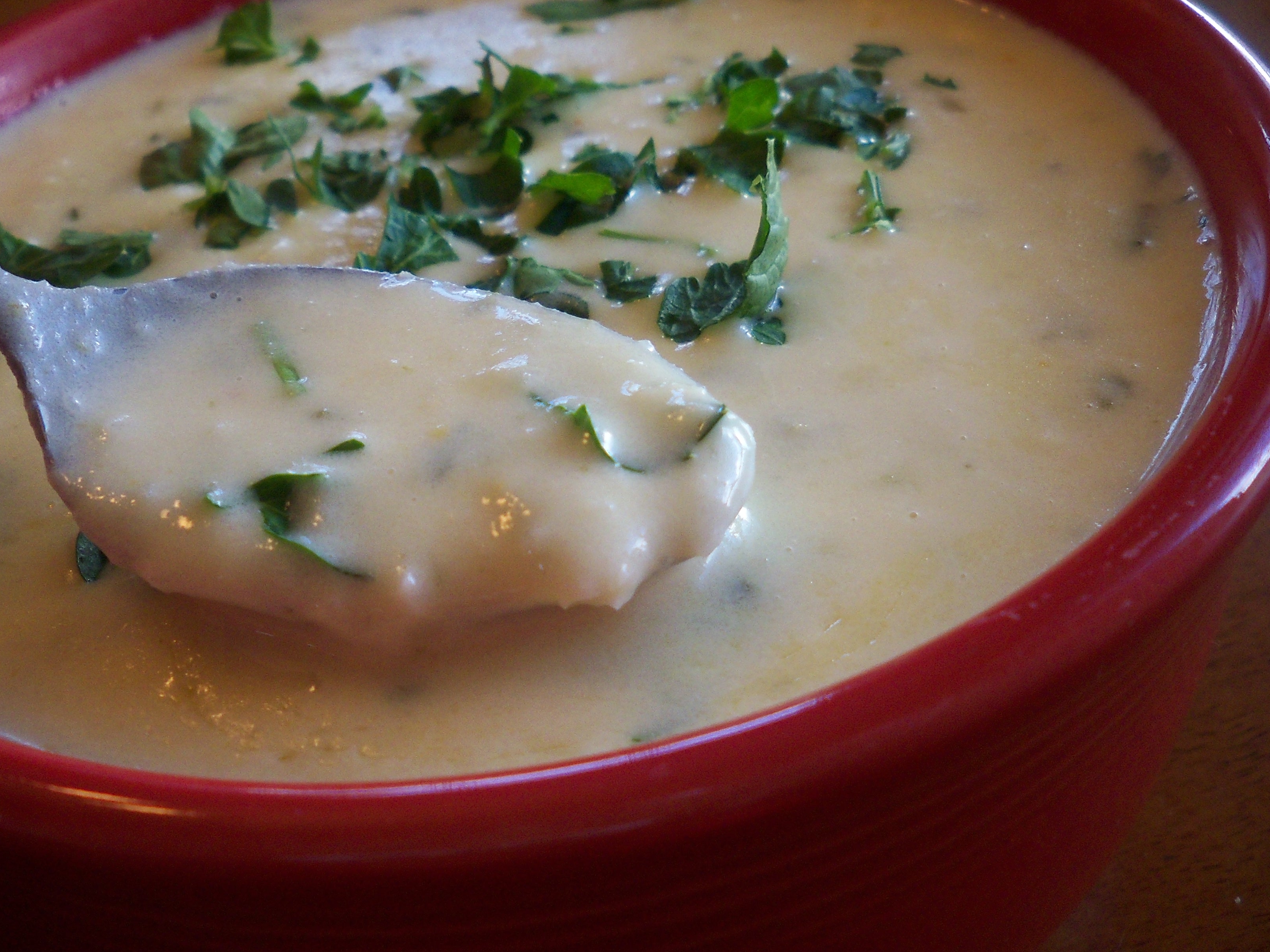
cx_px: 564
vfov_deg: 33.6
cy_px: 438
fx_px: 1578
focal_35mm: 43
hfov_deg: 43.8
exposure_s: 1/60
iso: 200
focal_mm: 6.3
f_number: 3.5
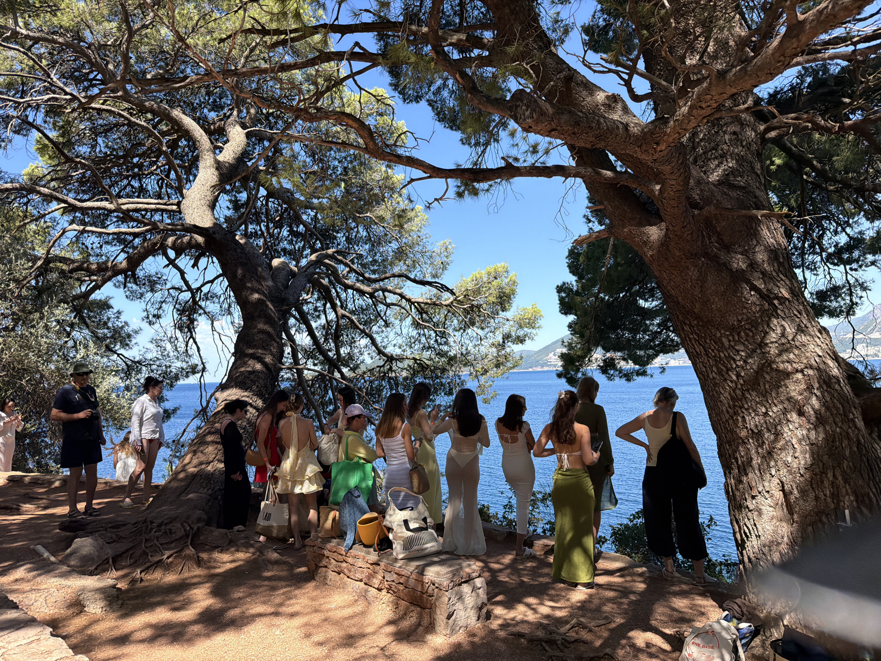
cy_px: 330
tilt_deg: +4.3
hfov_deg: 71.6
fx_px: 611
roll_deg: +1.1
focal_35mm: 24
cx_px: 440
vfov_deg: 56.8
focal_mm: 6.76
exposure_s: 1/7353
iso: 400
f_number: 1.78
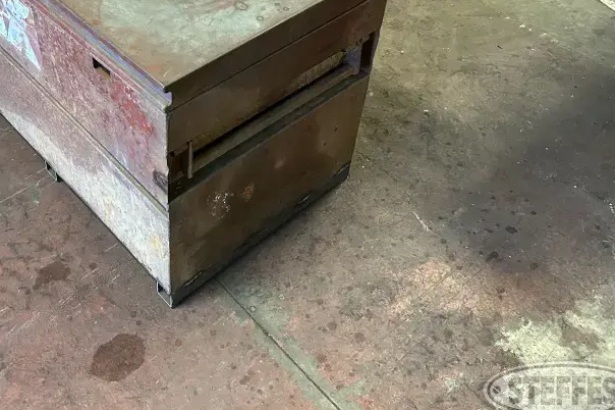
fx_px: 734
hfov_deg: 44.3
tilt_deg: -40.8
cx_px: 175
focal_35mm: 43
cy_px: 64
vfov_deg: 30.2
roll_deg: -0.1
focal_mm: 5.7
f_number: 1.5
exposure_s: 1/60
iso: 320
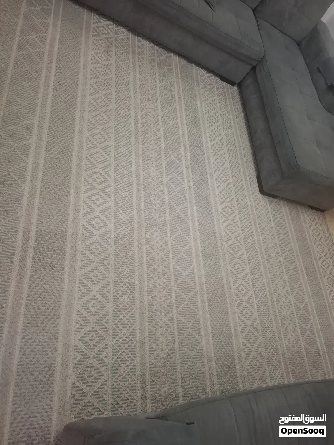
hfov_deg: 58.9
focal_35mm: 23
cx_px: 167
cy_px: 222
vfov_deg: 73.9
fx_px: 296
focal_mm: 5.54
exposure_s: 1/25
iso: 400
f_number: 1.8
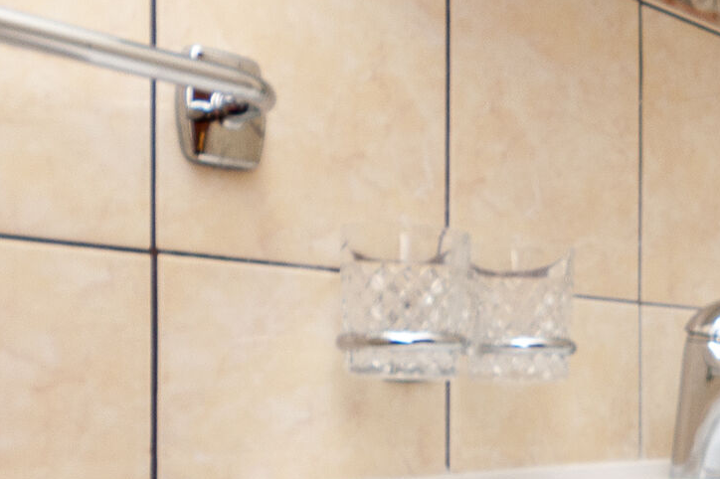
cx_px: 849
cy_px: 453
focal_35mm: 58
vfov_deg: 22.6
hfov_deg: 29.9
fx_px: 1159
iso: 160
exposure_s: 1/60
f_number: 4
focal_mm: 10
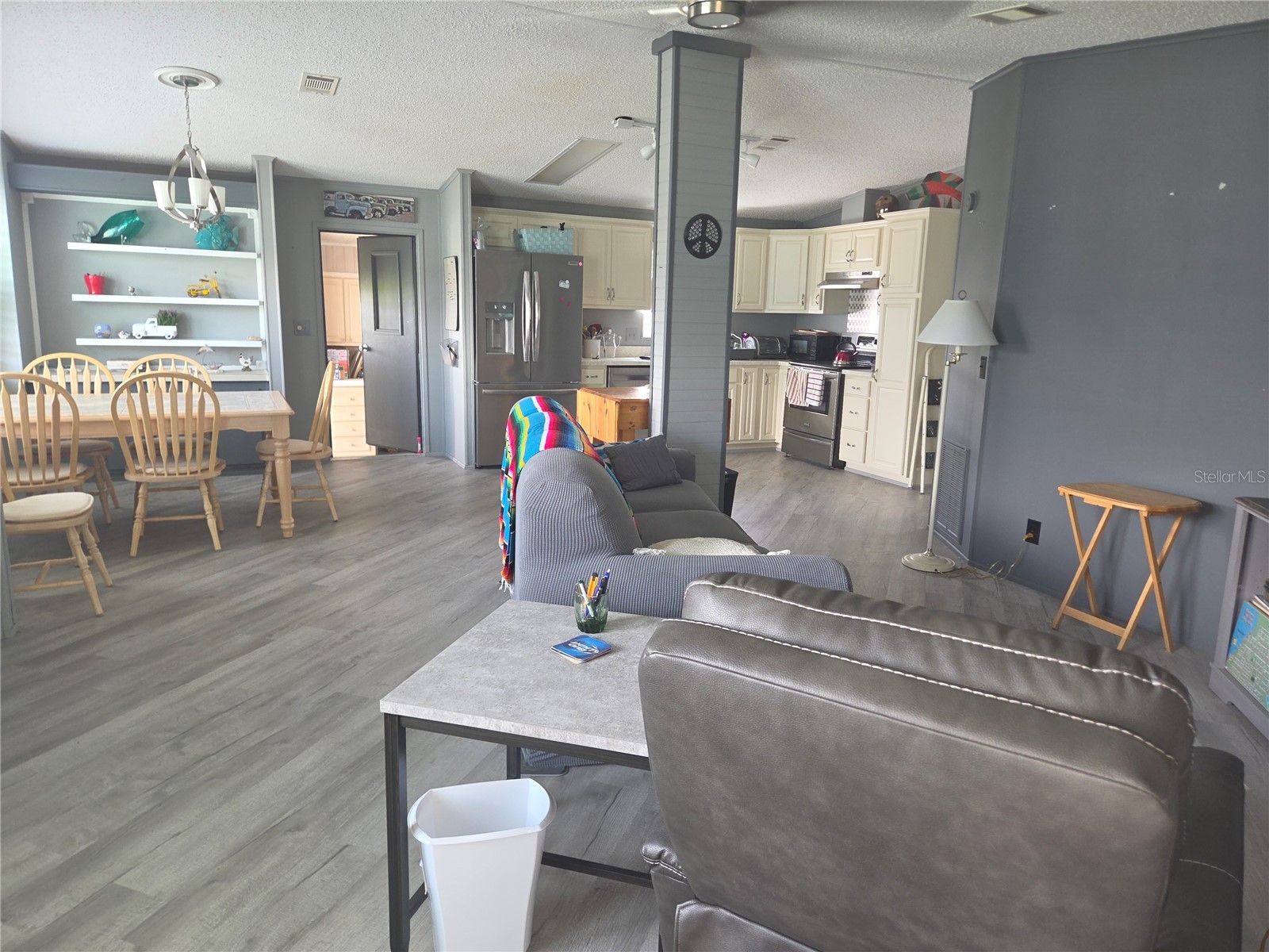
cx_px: 634
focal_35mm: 23
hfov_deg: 73.9
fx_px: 843
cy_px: 476
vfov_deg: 58.9
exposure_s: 1/24
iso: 100
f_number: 1.8
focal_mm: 5.4
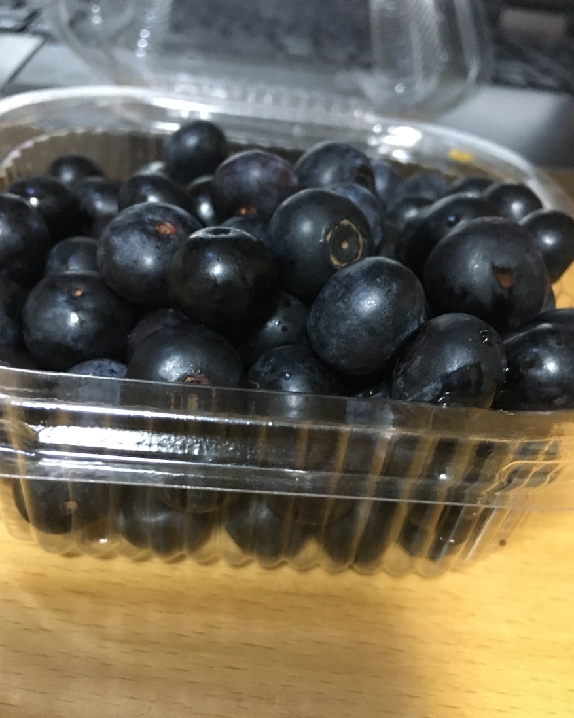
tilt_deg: -34.0
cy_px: 378
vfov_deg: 57.1
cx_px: 285
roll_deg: -9.4
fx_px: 658
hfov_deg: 47.1
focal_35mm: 31
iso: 250
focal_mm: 4.15
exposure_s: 1/15
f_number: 2.2
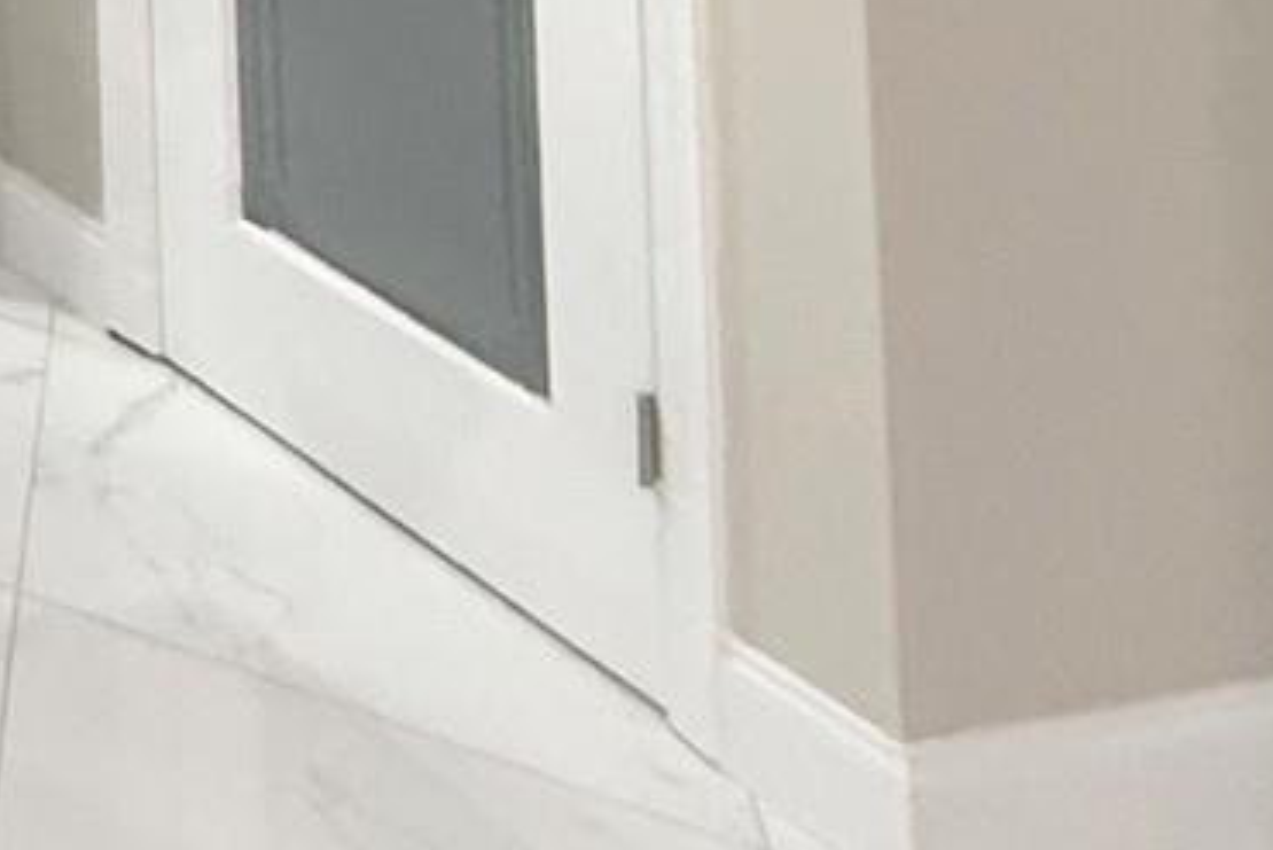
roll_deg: +0.8
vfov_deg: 15.2
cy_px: -1046
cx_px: -1442
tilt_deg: +0.6
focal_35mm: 63
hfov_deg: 17.7
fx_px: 2229
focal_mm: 2.22
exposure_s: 1/60
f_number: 2.2
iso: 400
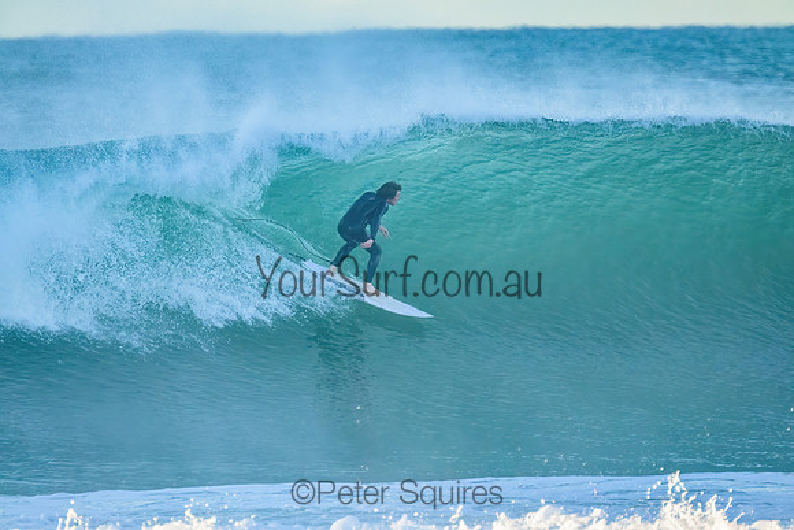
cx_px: 397
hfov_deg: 2.6
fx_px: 17648
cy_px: 265
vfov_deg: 1.7
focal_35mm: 800
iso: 6400
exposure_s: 1/1250
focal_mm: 800
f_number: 11
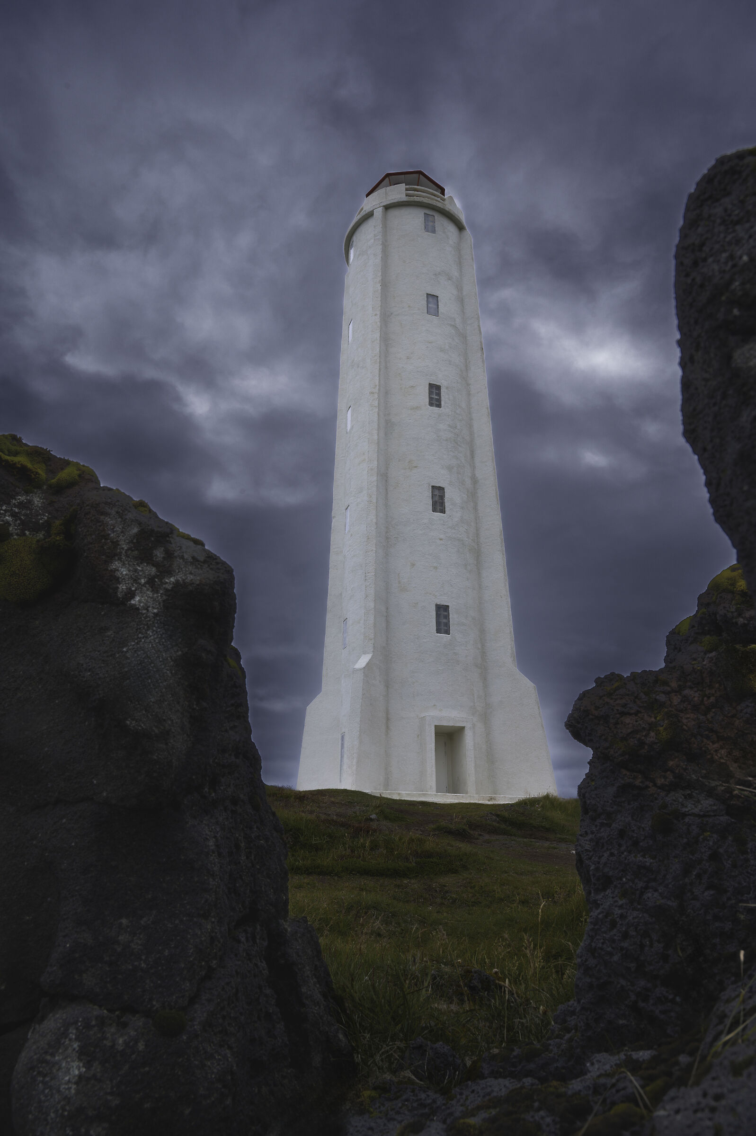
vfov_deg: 73.8
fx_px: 757
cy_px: 568
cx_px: 378
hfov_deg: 53.1
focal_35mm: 24
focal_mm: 24
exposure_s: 1/80
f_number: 14
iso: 100
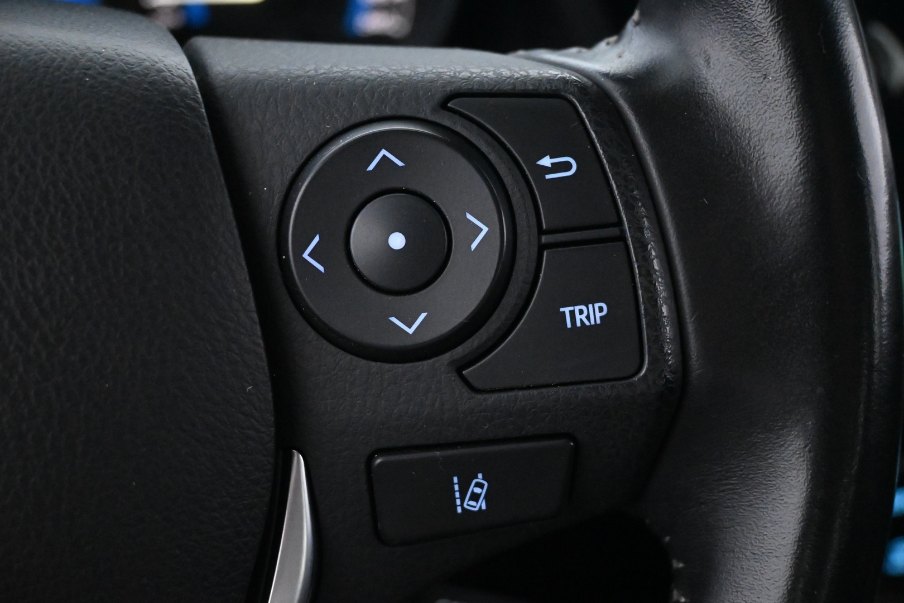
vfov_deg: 29.4
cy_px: 302
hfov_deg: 43.0
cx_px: 452
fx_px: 1149
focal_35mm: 46
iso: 10000
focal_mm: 30.5
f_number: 4.8
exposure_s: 1/50
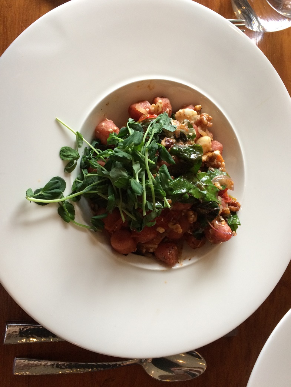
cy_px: 194
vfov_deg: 61.6
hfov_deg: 48.2
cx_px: 146
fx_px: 325
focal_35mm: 29
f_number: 2.2
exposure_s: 1/30
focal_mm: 4.15
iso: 125
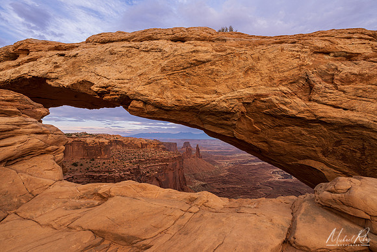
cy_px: 126
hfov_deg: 90.0
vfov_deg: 67.4
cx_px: 188
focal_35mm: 18
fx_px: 189
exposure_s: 1/6
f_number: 13
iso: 100
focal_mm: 12
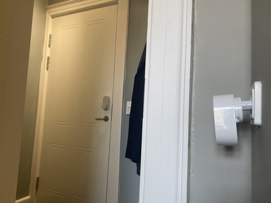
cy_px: 102
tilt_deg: +5.2
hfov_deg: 67.3
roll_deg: -3.0
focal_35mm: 26
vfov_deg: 53.1
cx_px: 136
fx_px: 204
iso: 125
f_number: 1.8
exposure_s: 1/59
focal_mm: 4.25
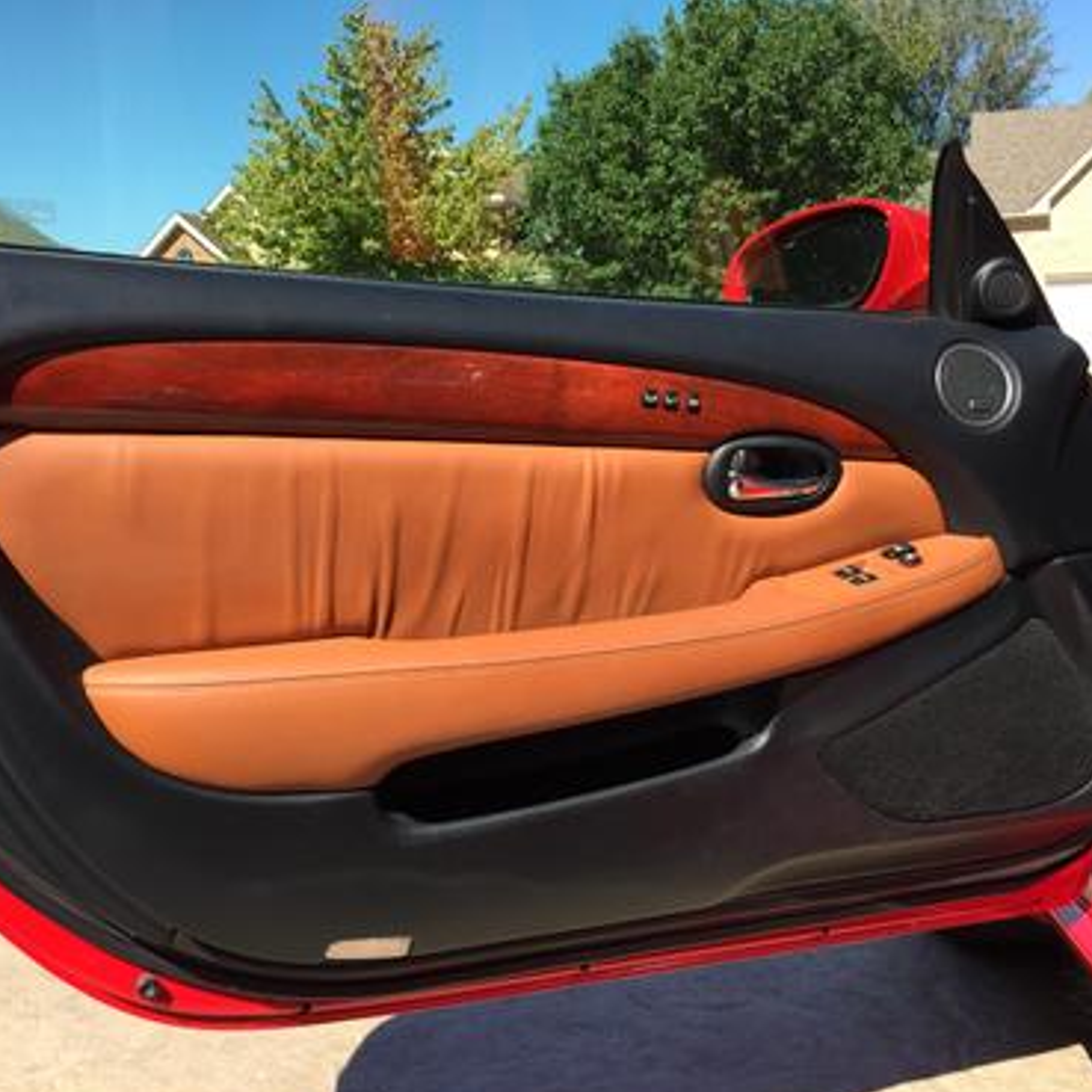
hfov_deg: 47.2
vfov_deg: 47.2
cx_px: 521
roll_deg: +1.1
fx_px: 1249
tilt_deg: -9.1
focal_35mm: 35
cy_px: 556
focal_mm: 4.15
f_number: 2.2
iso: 32
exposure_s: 1/824
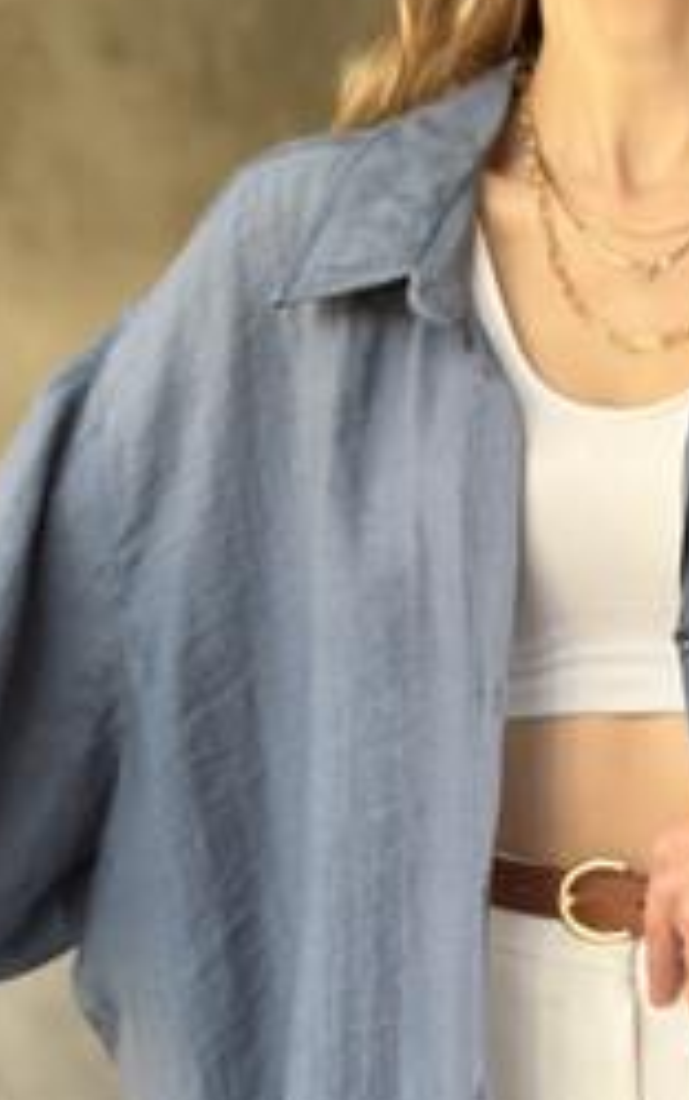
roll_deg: -0.5
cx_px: 685
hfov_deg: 14.8
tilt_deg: -0.3
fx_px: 2609
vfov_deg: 23.5
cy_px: 870
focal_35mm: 87
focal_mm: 6.76
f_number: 1.78
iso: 100
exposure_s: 1/60
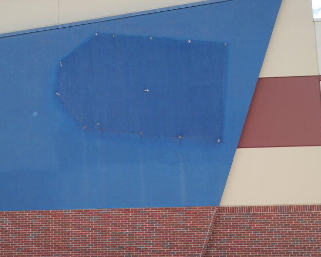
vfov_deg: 28.6
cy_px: 128
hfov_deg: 35.3
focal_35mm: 53
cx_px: 128
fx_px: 503
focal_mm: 30
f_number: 5.6
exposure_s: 1/200
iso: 100
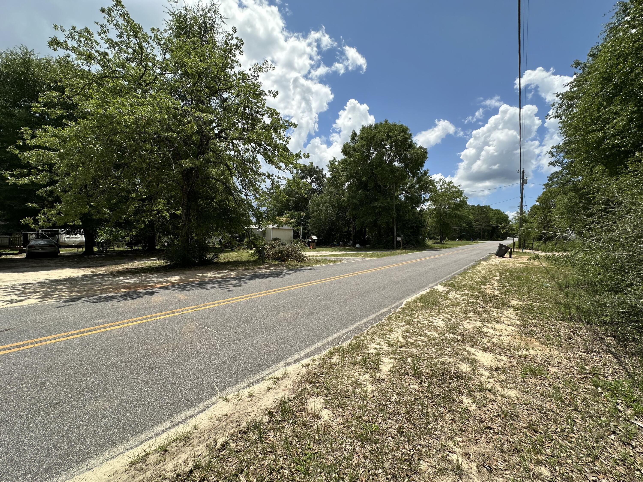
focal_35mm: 14
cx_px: 322
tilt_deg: -0.3
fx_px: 260
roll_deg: -1.1
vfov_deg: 85.7
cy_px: 241
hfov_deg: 102.1
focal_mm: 2.22
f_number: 2.2
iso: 40
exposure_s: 1/1855
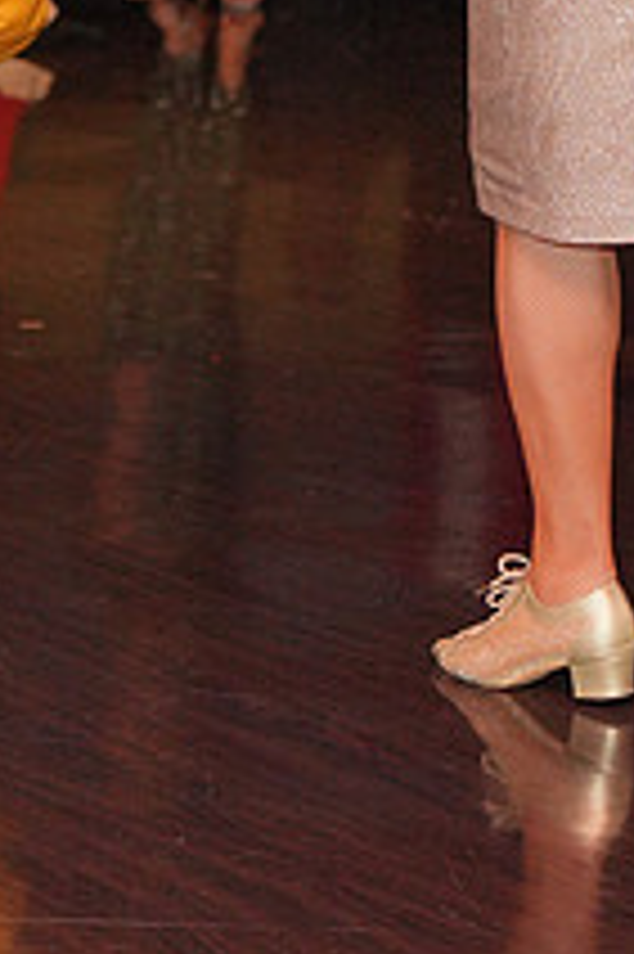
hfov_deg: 8.2
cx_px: 344
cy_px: -324
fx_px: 4418
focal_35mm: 167
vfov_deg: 11.9
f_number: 4
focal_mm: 61
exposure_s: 1/200
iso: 4000
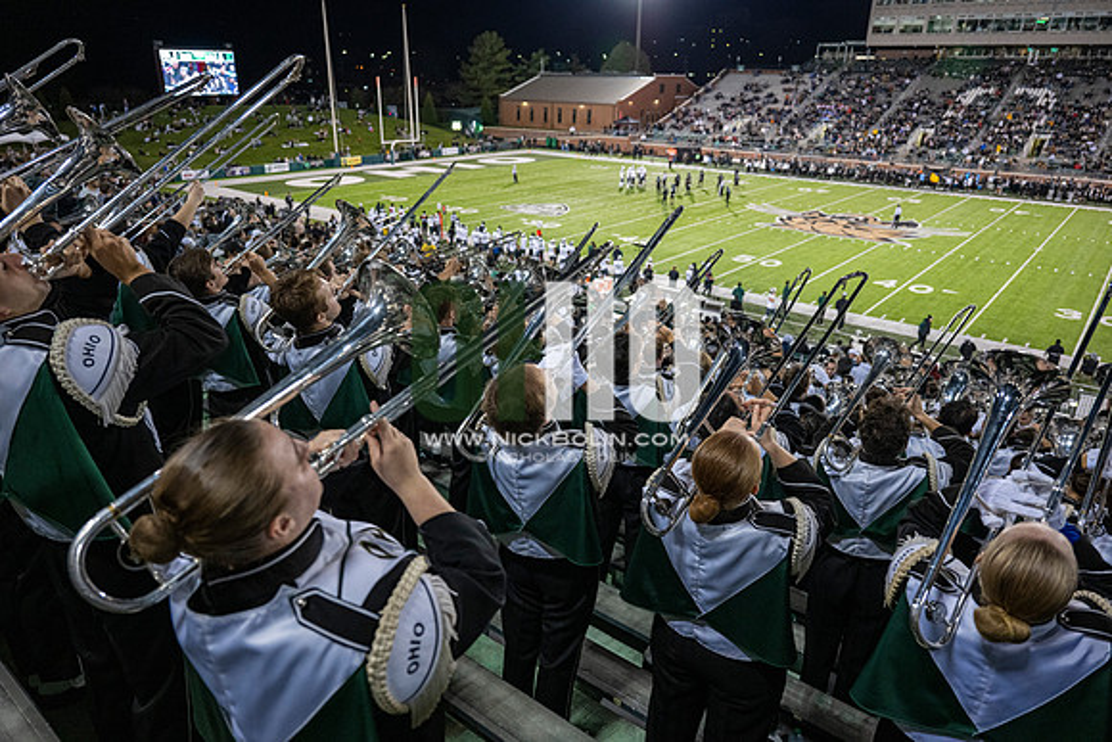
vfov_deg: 53.2
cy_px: 371
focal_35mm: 24
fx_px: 741
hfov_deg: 73.7
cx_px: 556
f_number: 3.2
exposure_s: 1/500
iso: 2000
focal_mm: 24
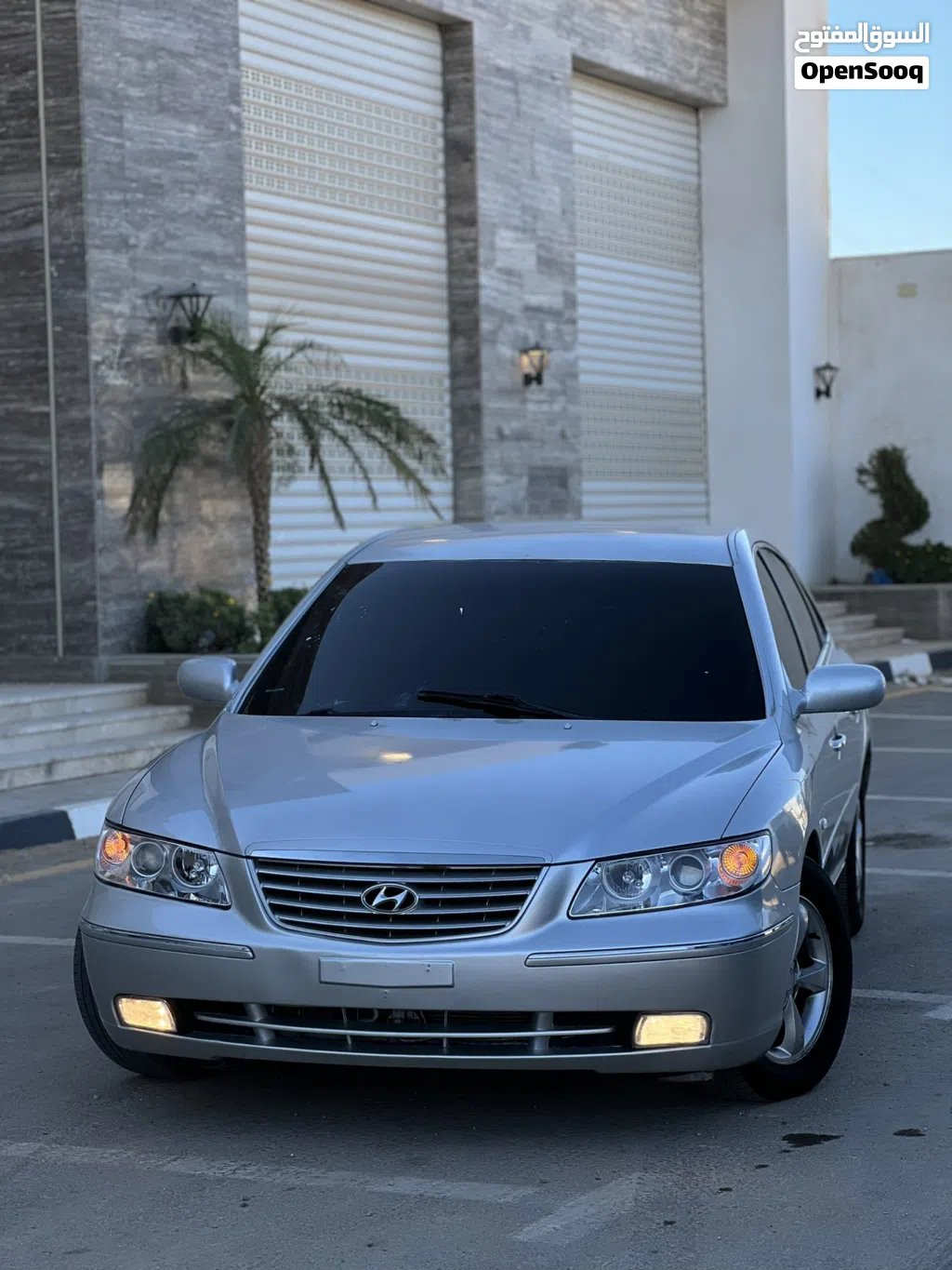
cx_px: 476
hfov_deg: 19.1
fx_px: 2823
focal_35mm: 77
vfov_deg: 25.3
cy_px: 635
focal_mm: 9
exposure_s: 1/270
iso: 25
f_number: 2.8
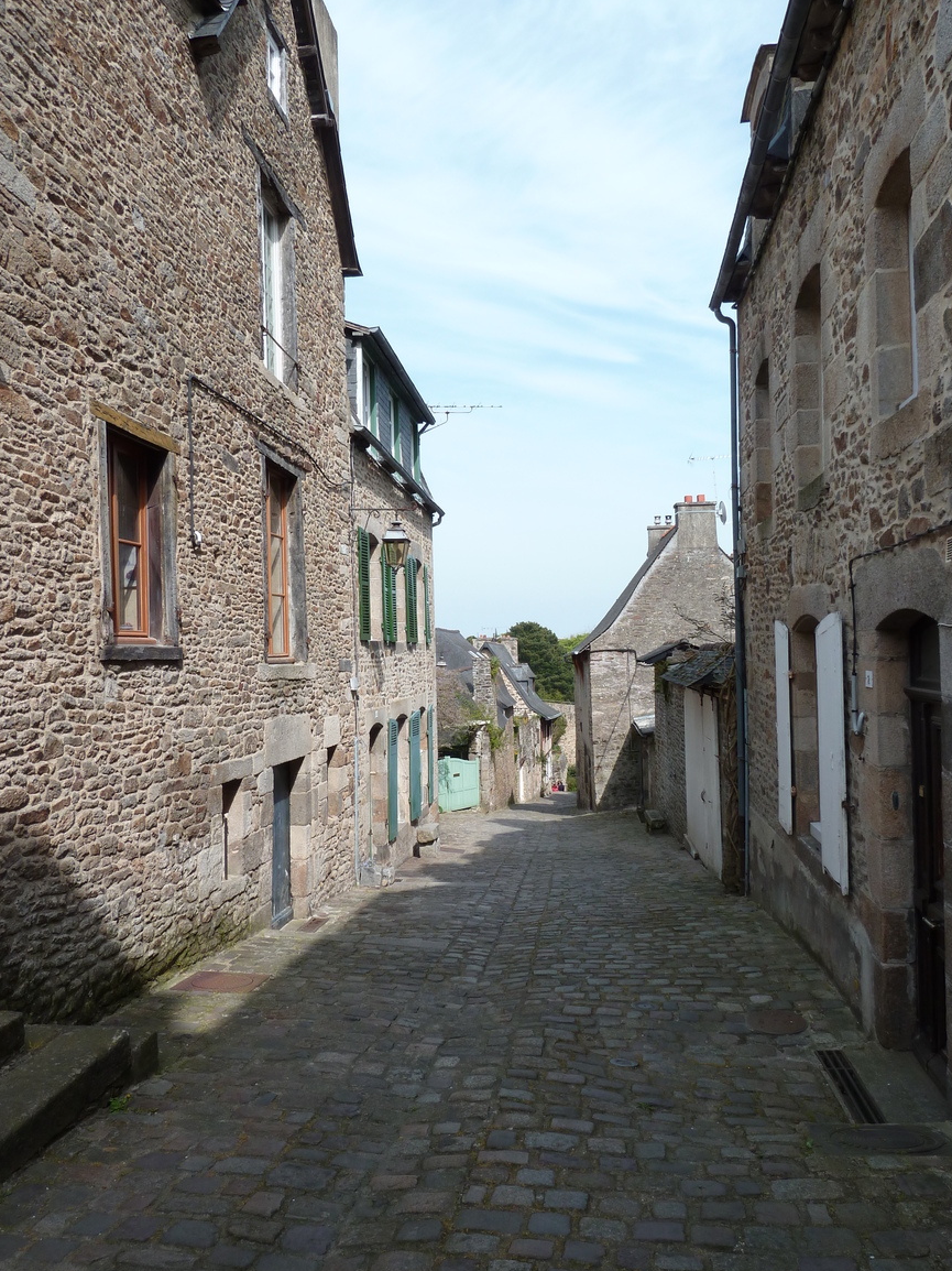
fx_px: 954
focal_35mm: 26
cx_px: 471
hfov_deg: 53.0
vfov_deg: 67.3
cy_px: 640
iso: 80
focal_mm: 4.1
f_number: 4
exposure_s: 1/400
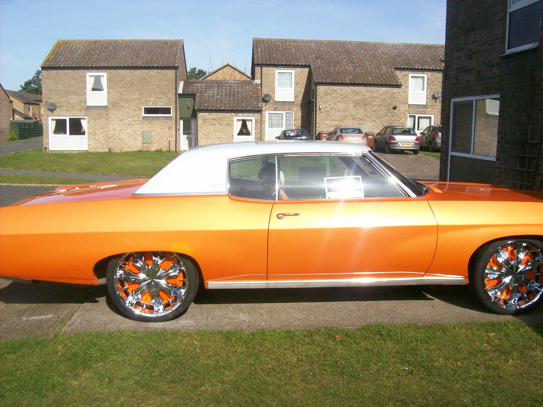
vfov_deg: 39.6
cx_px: 272
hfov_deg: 51.4
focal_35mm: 36
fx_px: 565
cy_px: 204
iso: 200
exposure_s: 1/1401
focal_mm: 6
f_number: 4.8
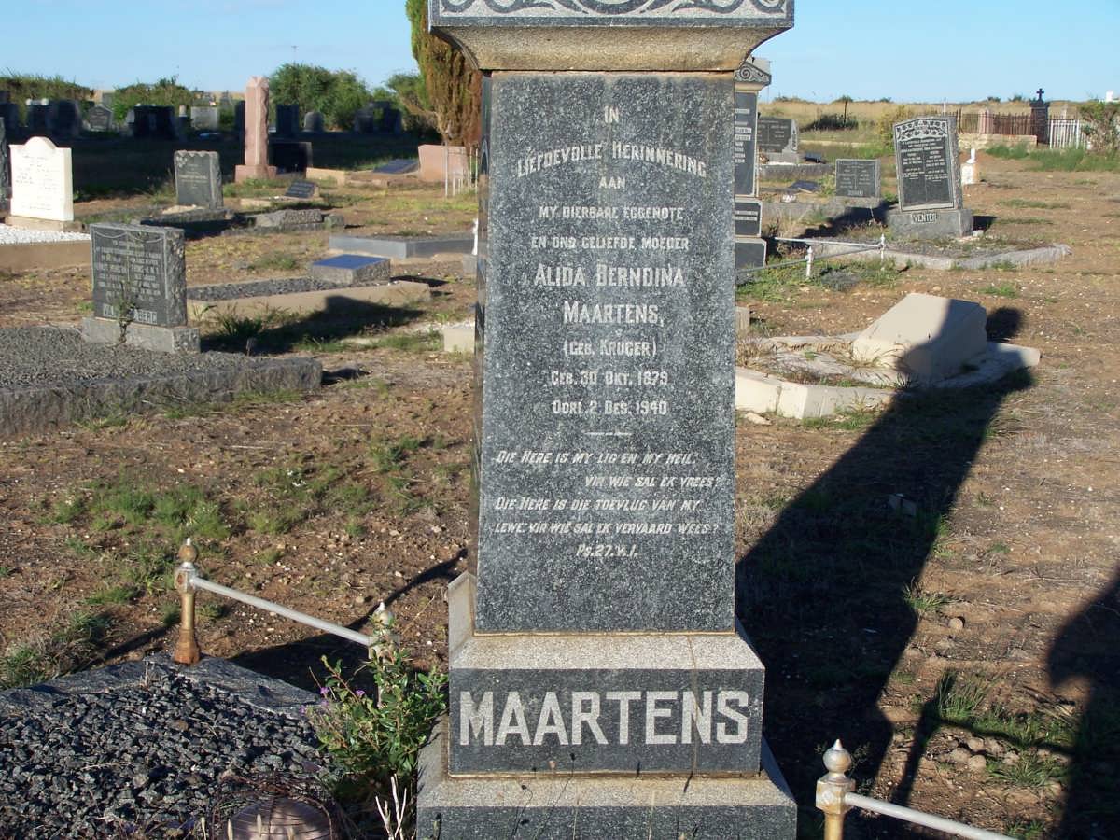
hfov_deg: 32.7
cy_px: 420
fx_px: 1909
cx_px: 560
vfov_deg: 24.8
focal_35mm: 59
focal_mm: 9.8
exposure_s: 1/1000
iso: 80
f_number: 3.1
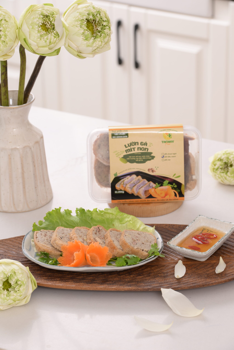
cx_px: 117
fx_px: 1170
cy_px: 175
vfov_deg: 17.1
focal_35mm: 120
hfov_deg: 11.4
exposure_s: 1/125
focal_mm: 120
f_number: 8
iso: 100
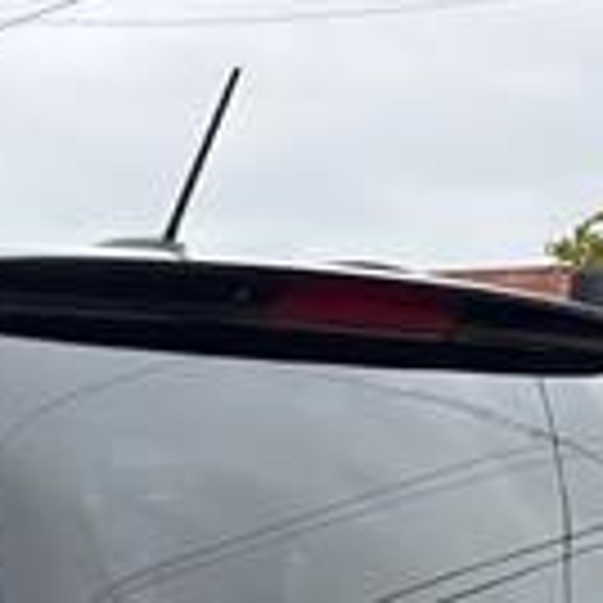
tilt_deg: -8.9
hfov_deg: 16.4
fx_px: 1991
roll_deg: -3.0
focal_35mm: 101
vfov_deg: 15.4
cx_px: -140
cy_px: 999
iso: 500
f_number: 1.78
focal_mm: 6.76
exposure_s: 1/5714
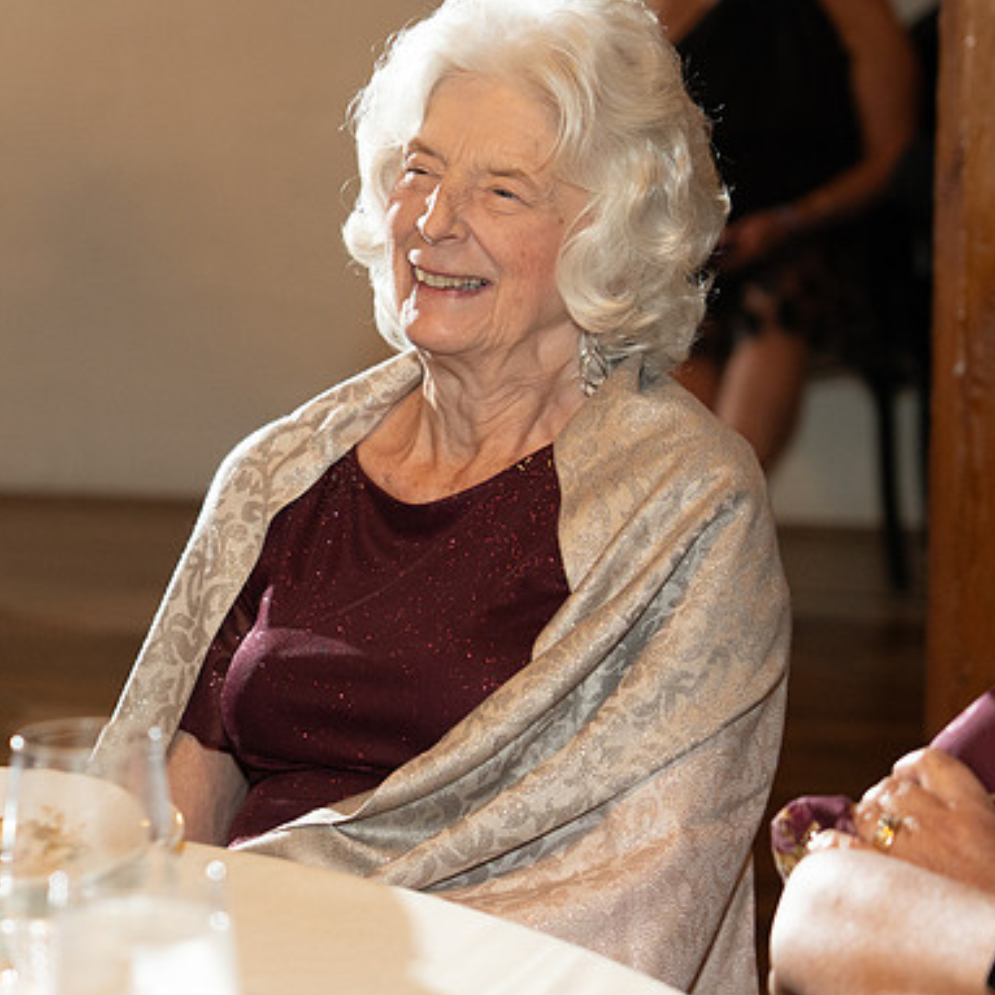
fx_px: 4390
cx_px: 257
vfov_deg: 12.9
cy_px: 498
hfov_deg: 12.9
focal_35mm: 135
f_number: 2.8
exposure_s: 1/125
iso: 1600
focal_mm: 70
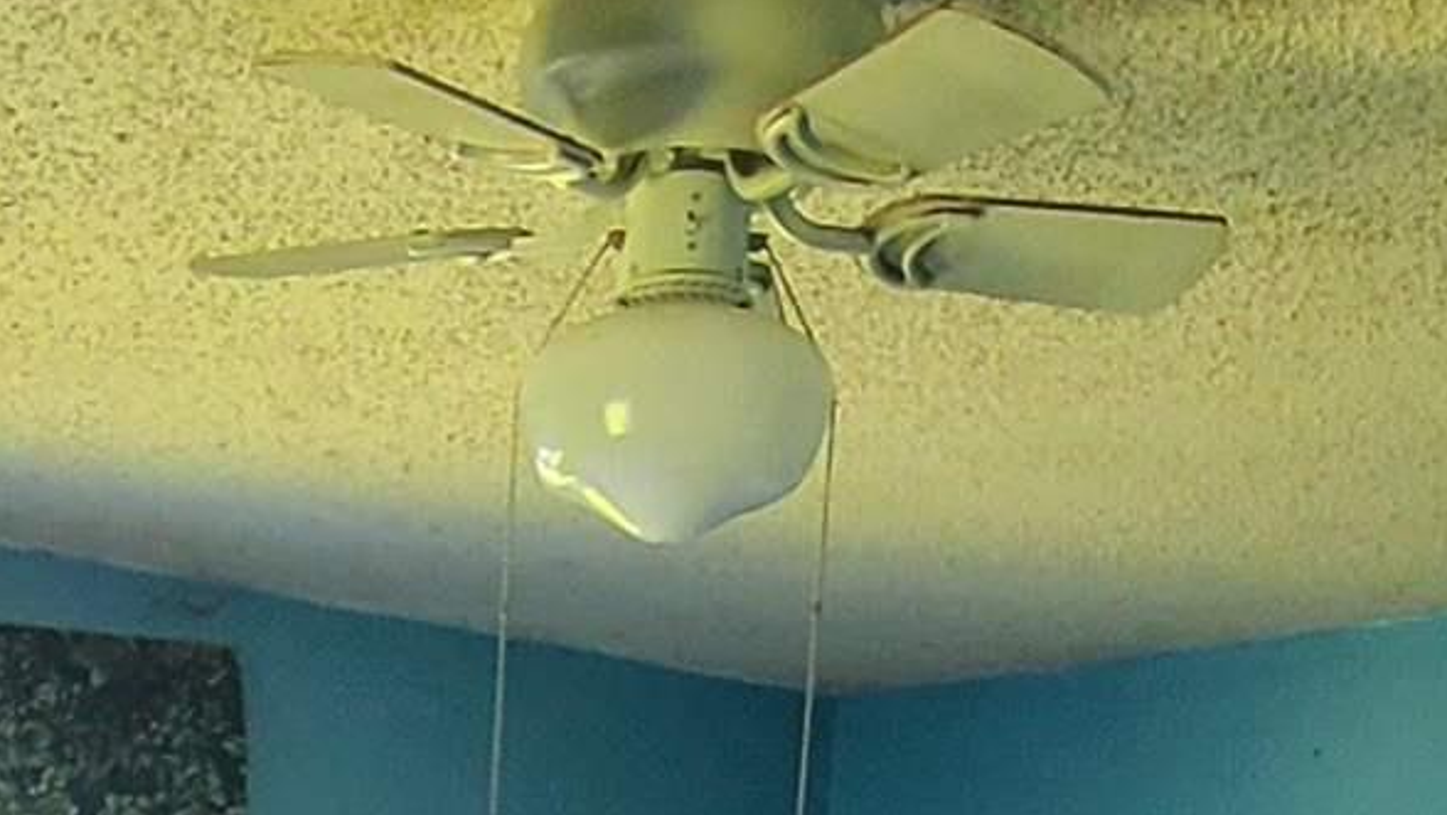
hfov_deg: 27.4
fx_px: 2840
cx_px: 113
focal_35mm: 74
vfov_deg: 12.4
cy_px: 2039
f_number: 2.2
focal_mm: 2.2
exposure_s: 1/60
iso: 200
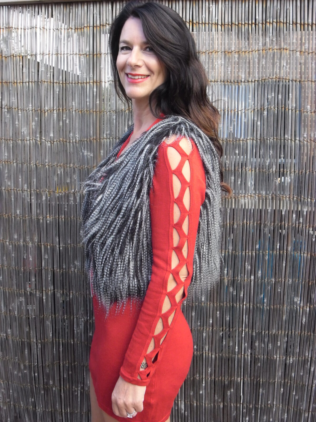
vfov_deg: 42.9
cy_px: 211
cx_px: 158
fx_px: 536
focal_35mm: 44
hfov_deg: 32.9
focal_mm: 7.8
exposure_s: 1/86
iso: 100
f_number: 4.5
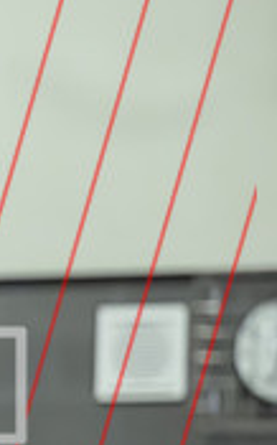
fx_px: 5025
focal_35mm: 415
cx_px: -473
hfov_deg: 3.1
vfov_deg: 5.1
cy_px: 466
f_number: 2.8
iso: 10000
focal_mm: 105
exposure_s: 1/640
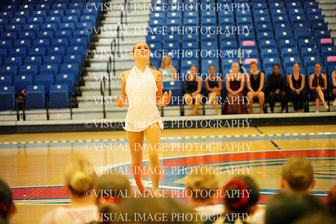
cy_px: 112
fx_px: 1111
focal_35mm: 119
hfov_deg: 17.2
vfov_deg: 11.5
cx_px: 168
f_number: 2.8
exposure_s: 1/1600
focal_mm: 119
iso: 25600
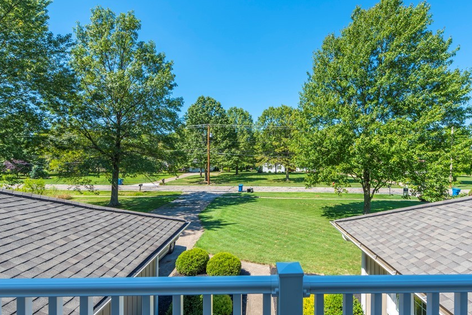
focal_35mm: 18
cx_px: 260
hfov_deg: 89.7
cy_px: 159
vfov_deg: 67.4
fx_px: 236
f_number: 9
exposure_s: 1/200
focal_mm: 14
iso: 200
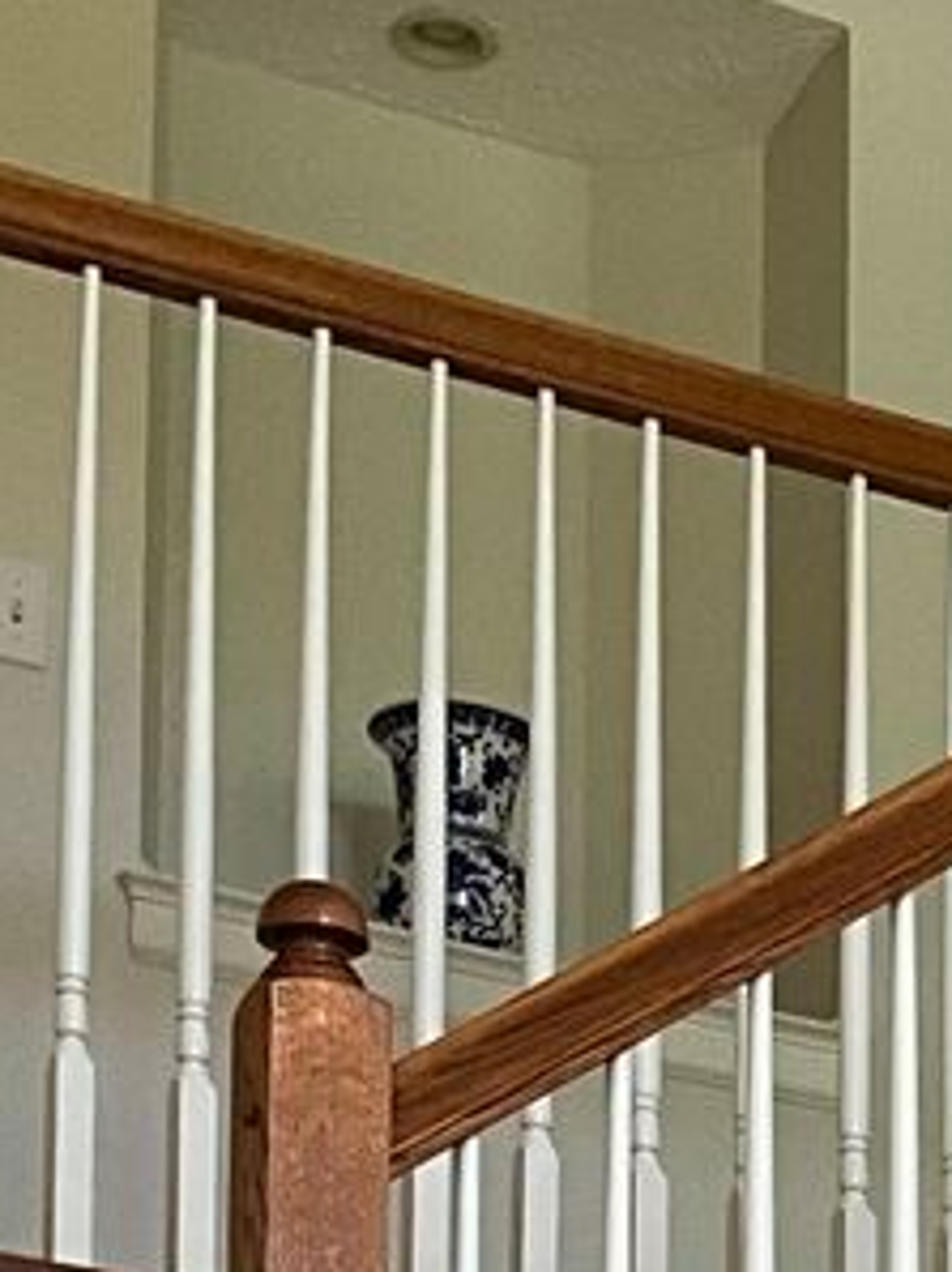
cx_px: 1501
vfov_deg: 12.2
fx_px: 5361
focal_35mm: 146
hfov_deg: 9.8
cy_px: 2403
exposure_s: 1/60
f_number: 1.8
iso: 64
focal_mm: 3
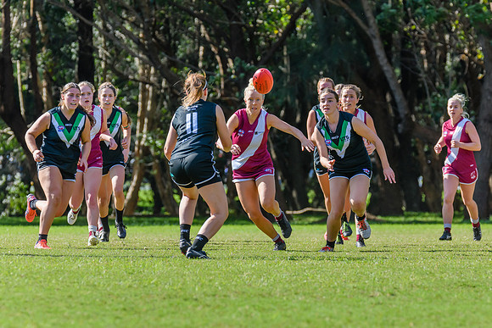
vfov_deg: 3.7
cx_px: 276
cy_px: 197
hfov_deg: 5.5
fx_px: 5134
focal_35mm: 376
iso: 800
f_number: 7.1
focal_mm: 290
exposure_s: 1/1250
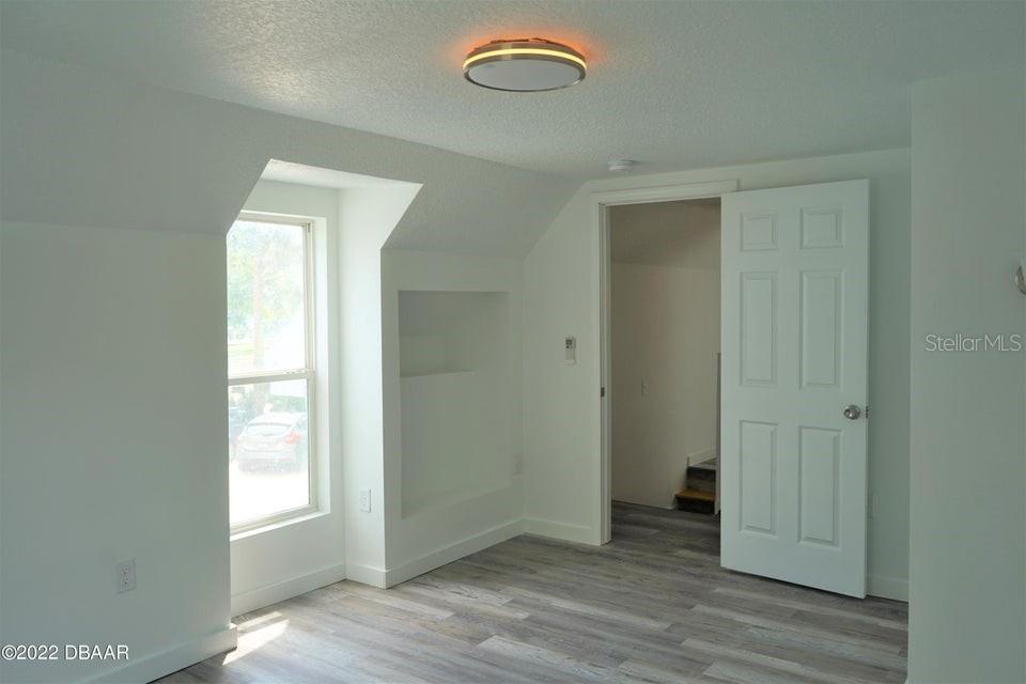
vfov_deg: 46.4
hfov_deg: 65.5
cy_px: 342
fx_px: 798
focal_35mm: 28
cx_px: 513
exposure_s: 1/100
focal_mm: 28
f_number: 4.5
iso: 100
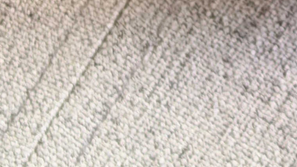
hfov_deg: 7.7
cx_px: 216
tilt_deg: -81.9
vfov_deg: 4.2
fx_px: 2197
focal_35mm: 279
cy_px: -361
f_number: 1.78
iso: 250
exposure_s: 1/60
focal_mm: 6.76
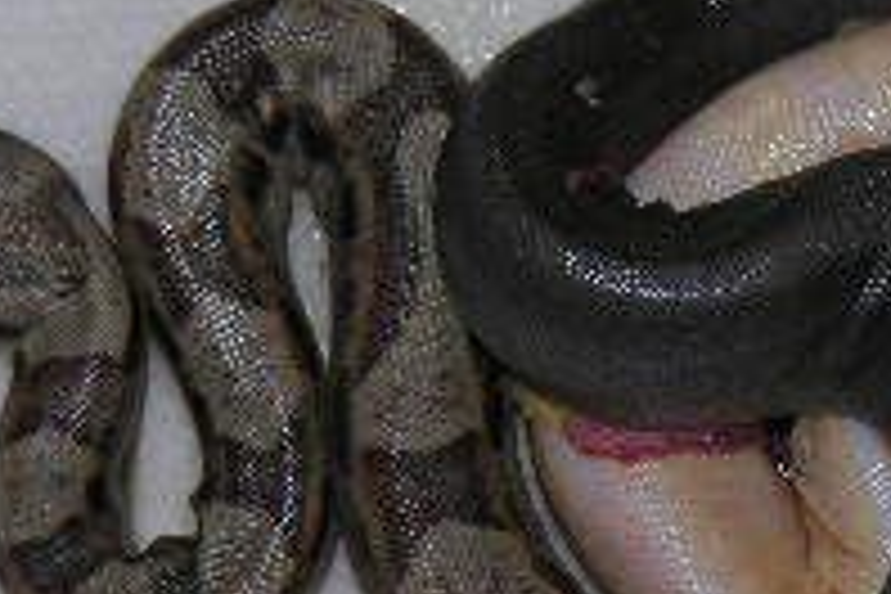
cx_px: 986
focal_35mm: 474
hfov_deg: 4.3
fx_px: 11731
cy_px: 603
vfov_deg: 2.9
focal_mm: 35.9
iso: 50
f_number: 3.8
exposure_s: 1/60.1
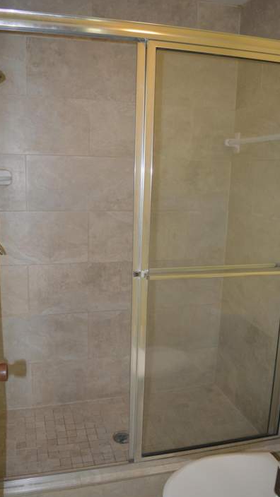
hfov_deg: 40.2
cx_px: 133
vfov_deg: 66.1
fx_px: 383
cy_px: 253
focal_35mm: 29
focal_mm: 18
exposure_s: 1/60
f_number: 3.5
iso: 720
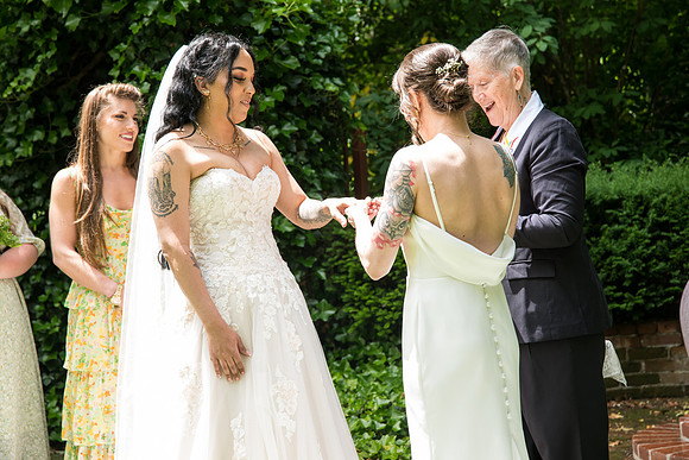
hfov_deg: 28.8
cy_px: 230
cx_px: 344
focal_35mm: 70
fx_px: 1340
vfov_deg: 19.5
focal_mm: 70
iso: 500
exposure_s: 1/400
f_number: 5
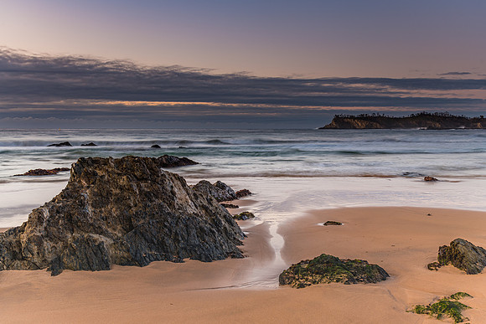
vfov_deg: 36.3
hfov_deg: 52.3
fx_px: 495
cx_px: 243
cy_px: 162
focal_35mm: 37
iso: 100
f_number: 8
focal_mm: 35
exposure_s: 2
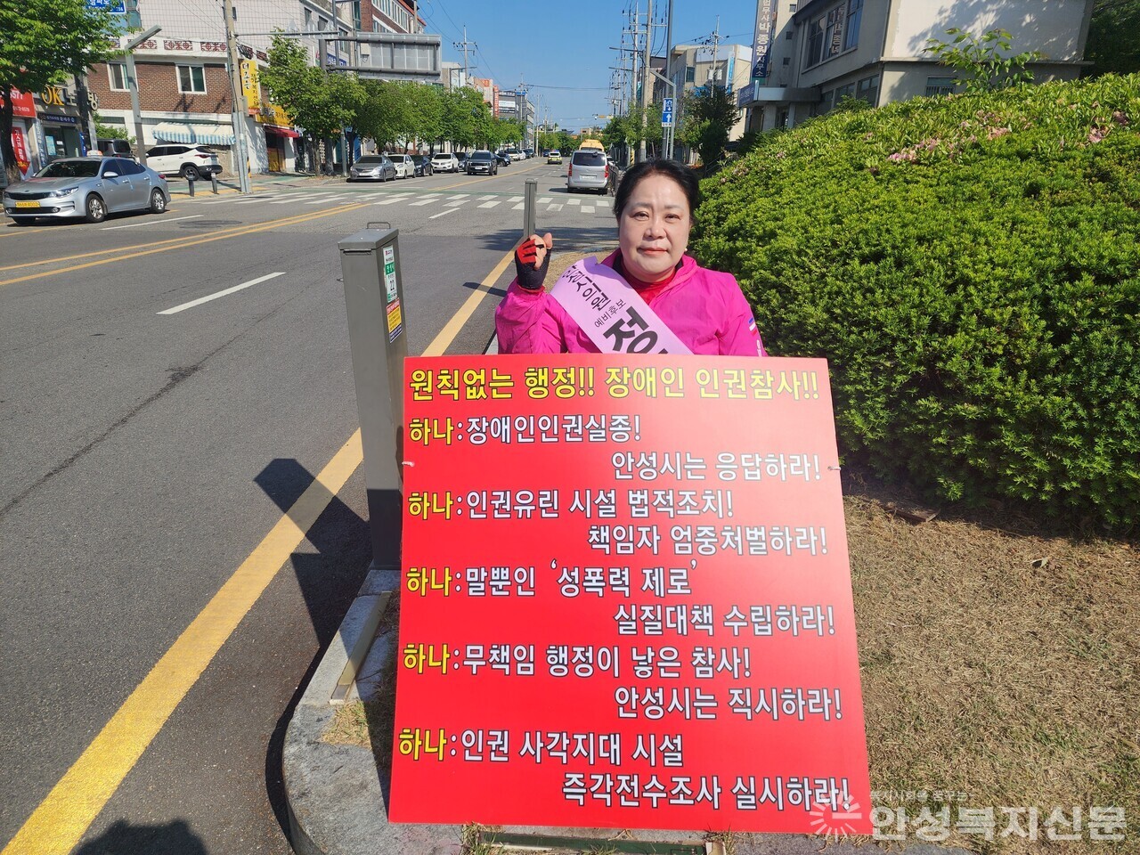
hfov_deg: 73.9
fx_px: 757
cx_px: 570
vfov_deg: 58.9
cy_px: 428
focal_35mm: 23
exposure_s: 1/1628
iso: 12
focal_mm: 6.4
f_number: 1.8
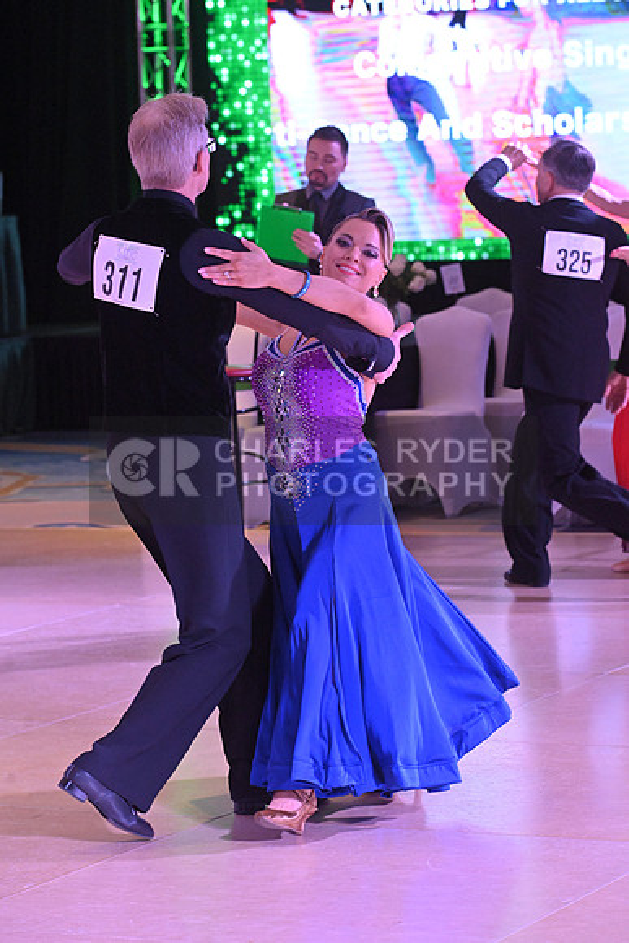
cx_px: 314
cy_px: 472
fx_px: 3405
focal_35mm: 130
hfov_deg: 10.6
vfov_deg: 15.8
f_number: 7.1
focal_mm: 130
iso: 5000
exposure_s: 1/320
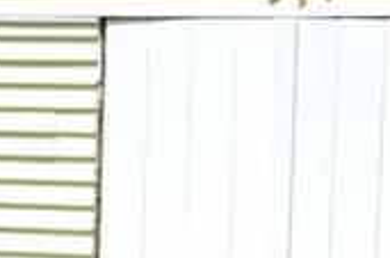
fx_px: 2528
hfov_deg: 8.5
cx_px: -310
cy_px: 203
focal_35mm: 234
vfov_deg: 5.8
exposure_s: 1/320
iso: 400
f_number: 10
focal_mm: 26
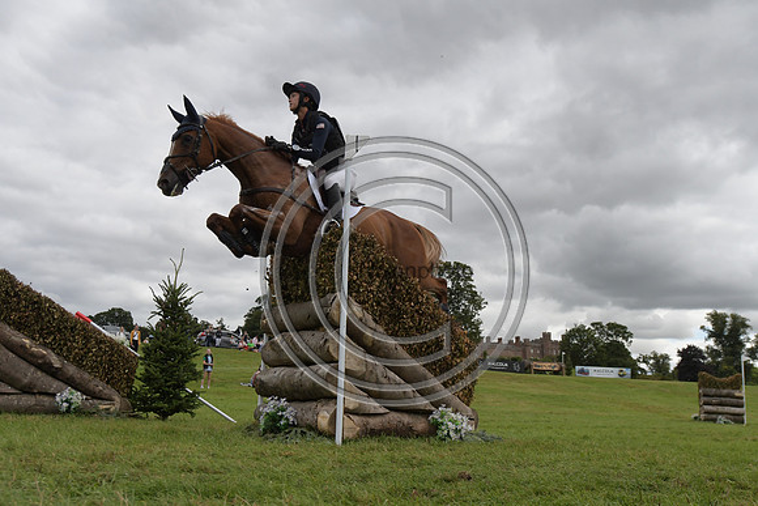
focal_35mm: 33
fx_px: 695
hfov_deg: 57.2
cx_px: 379
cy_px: 253
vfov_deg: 40.0
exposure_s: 1/4000
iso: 720
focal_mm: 22
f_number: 5.6
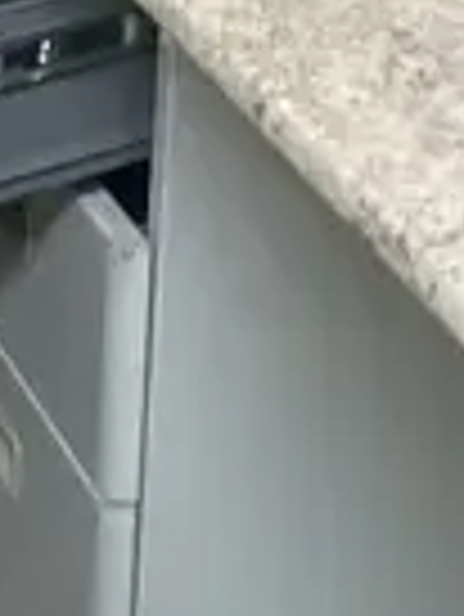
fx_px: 2480
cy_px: -982
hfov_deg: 10.7
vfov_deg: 11.2
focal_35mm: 139
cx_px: 324
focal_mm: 5.1
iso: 500
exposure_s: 1/50
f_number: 1.6
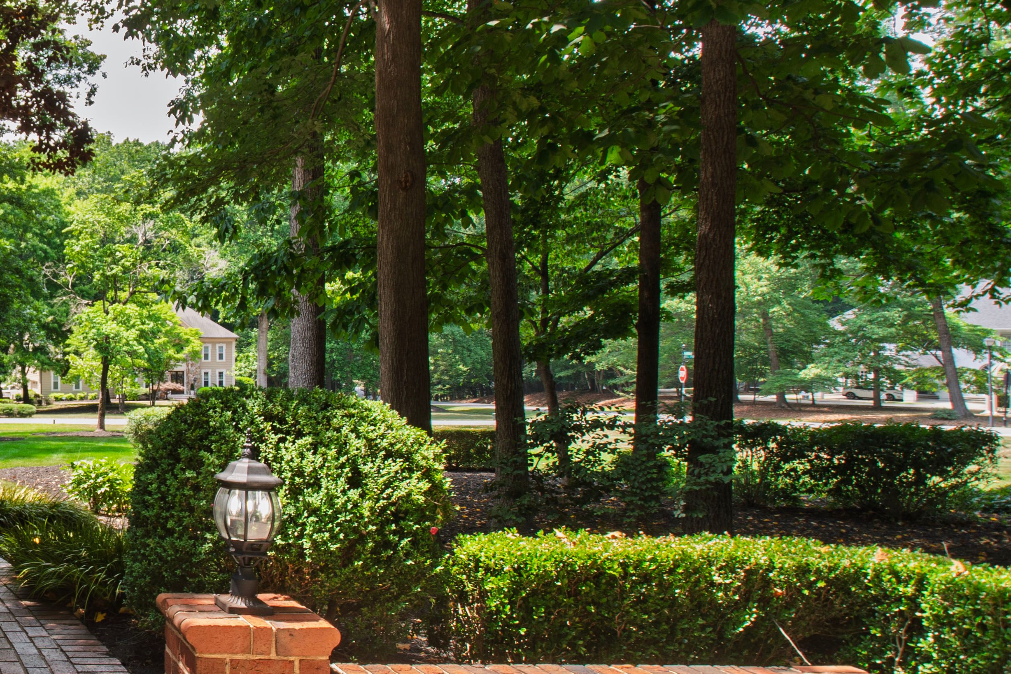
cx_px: -112
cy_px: 288
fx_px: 955
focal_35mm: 34
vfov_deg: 38.8
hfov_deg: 43.0
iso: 100
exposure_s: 1/25
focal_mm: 10
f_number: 8
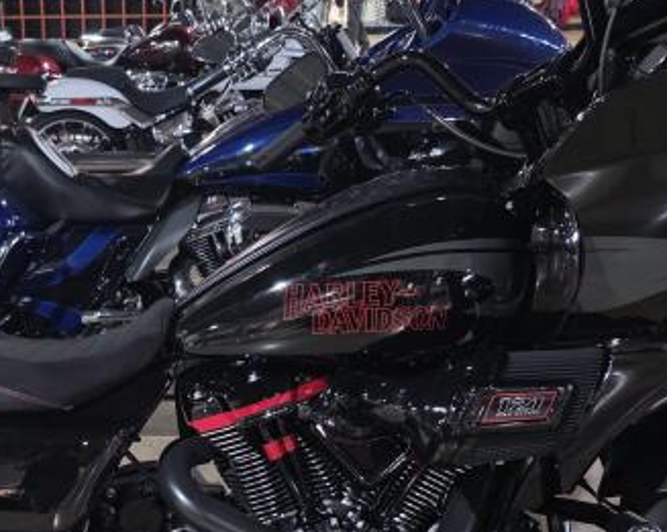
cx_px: 171
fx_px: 1085
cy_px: 506
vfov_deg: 26.4
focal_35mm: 55
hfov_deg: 33.5
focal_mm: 6.3
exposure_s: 1/120
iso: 800
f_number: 1.7
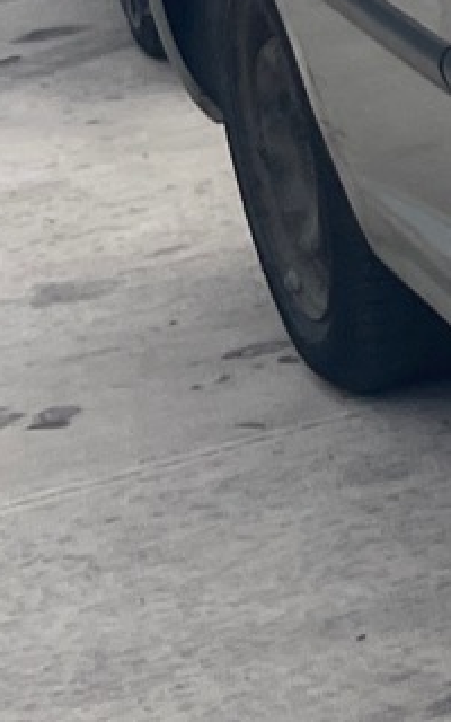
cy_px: 151
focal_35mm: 155
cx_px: 1908
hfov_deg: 6.5
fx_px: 3048
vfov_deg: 13.4
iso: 32
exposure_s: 1/2618
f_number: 1.6
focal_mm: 4.2
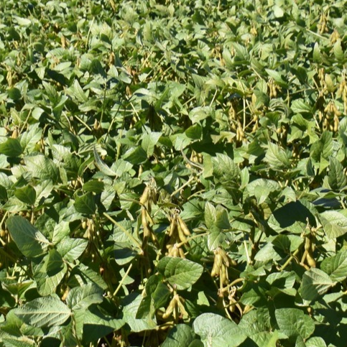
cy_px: 46
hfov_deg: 22.7
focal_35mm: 76
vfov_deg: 22.3
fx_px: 862
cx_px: 120
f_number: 8
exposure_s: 1/250
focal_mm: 18
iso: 200
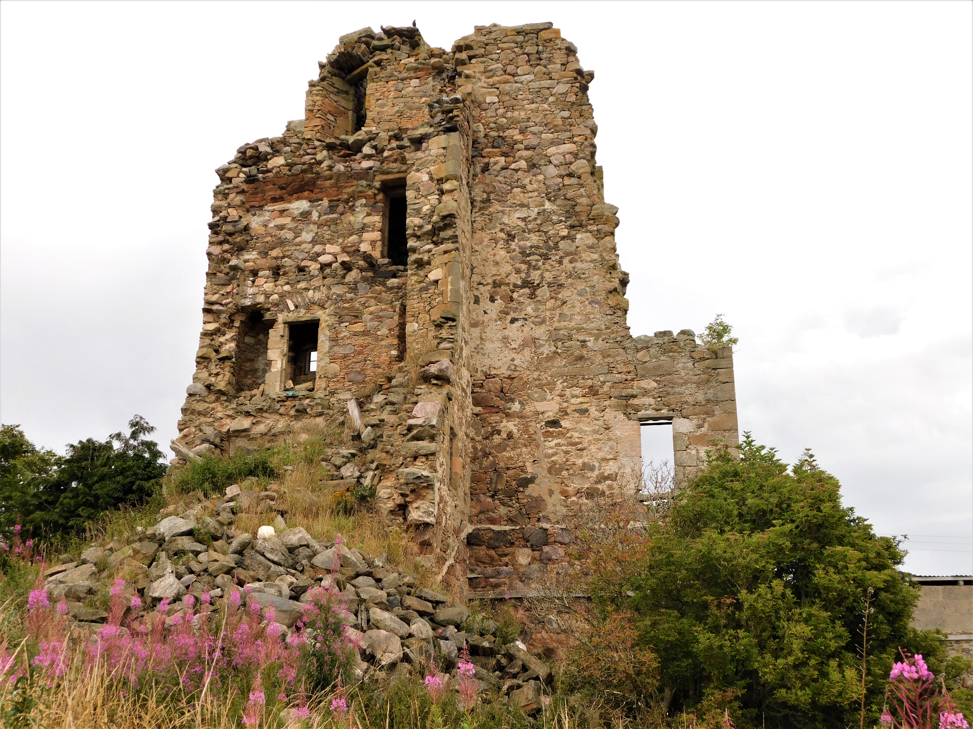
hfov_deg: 51.4
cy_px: 364
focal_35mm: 36
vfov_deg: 39.7
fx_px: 1012
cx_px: 486
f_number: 3.5
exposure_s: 1/400
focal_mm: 6.3
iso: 125
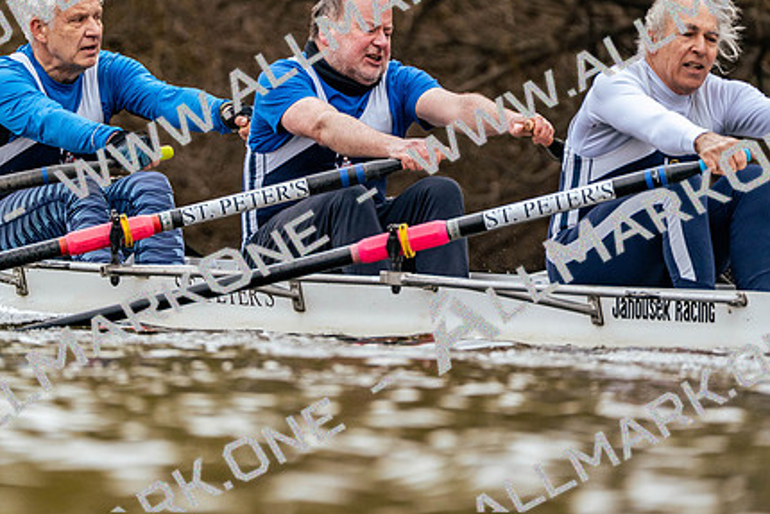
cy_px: 205
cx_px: 276
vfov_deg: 1.7
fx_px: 17308
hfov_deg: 2.5
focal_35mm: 809
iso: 2000
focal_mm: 600
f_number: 6.3
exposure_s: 1/2000
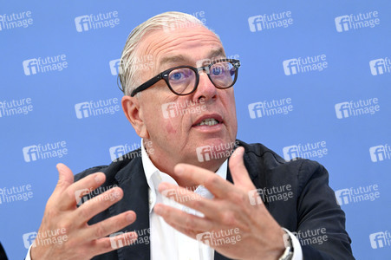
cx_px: 196
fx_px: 1465
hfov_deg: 15.2
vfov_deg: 10.1
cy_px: 130
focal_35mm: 135
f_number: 5.6
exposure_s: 1/800
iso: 4000
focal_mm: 135
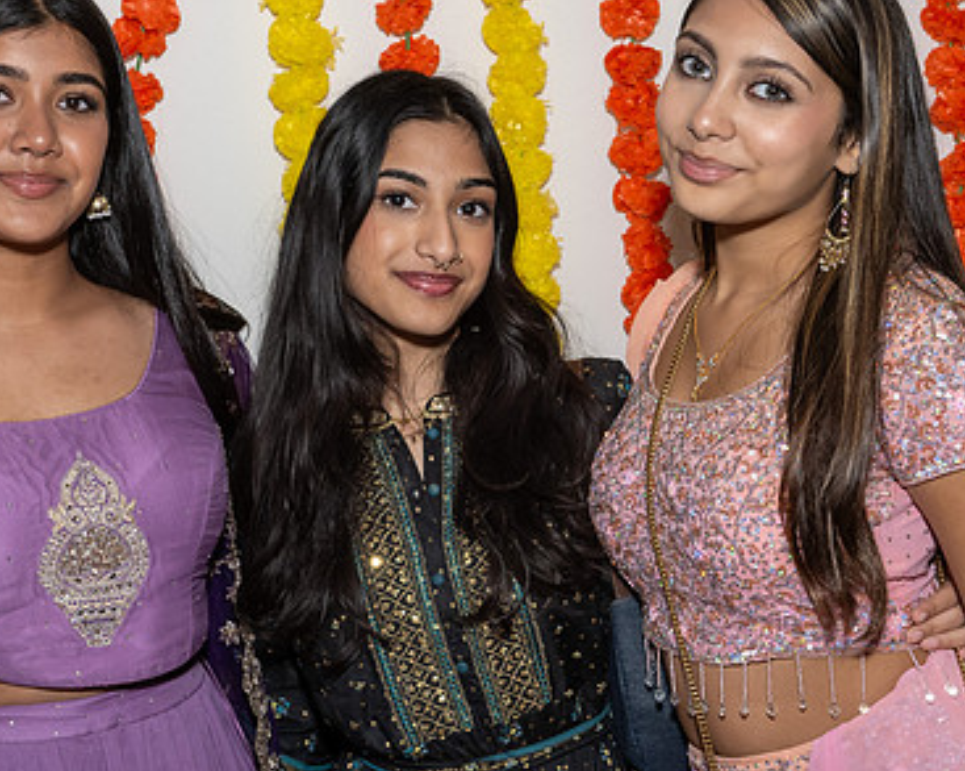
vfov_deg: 20.4
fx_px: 2140
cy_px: 351
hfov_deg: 25.4
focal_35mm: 75
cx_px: 504
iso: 800
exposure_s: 1/250
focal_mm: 28
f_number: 7.1
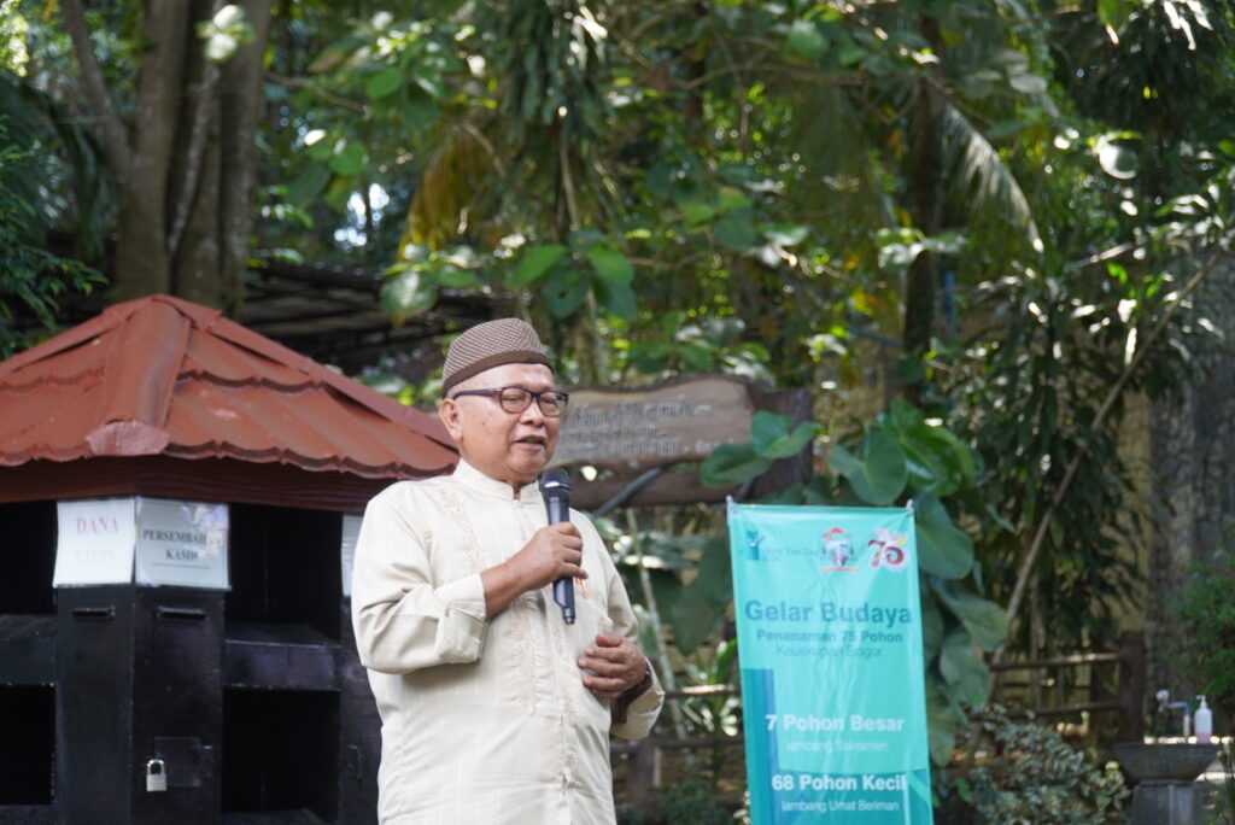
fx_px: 2832
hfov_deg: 24.6
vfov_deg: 16.6
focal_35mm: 82
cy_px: 412
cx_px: 618
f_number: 4
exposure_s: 1/160
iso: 400
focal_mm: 55
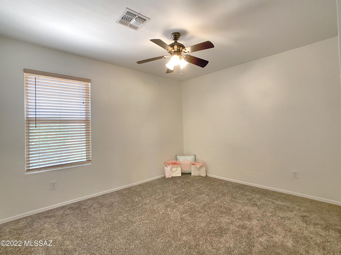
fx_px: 256
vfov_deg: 53.1
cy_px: 128
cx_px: 170
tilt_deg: +1.3
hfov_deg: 67.3
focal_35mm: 26
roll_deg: +1.4
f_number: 1.8
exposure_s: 1/60
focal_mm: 4.25
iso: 125
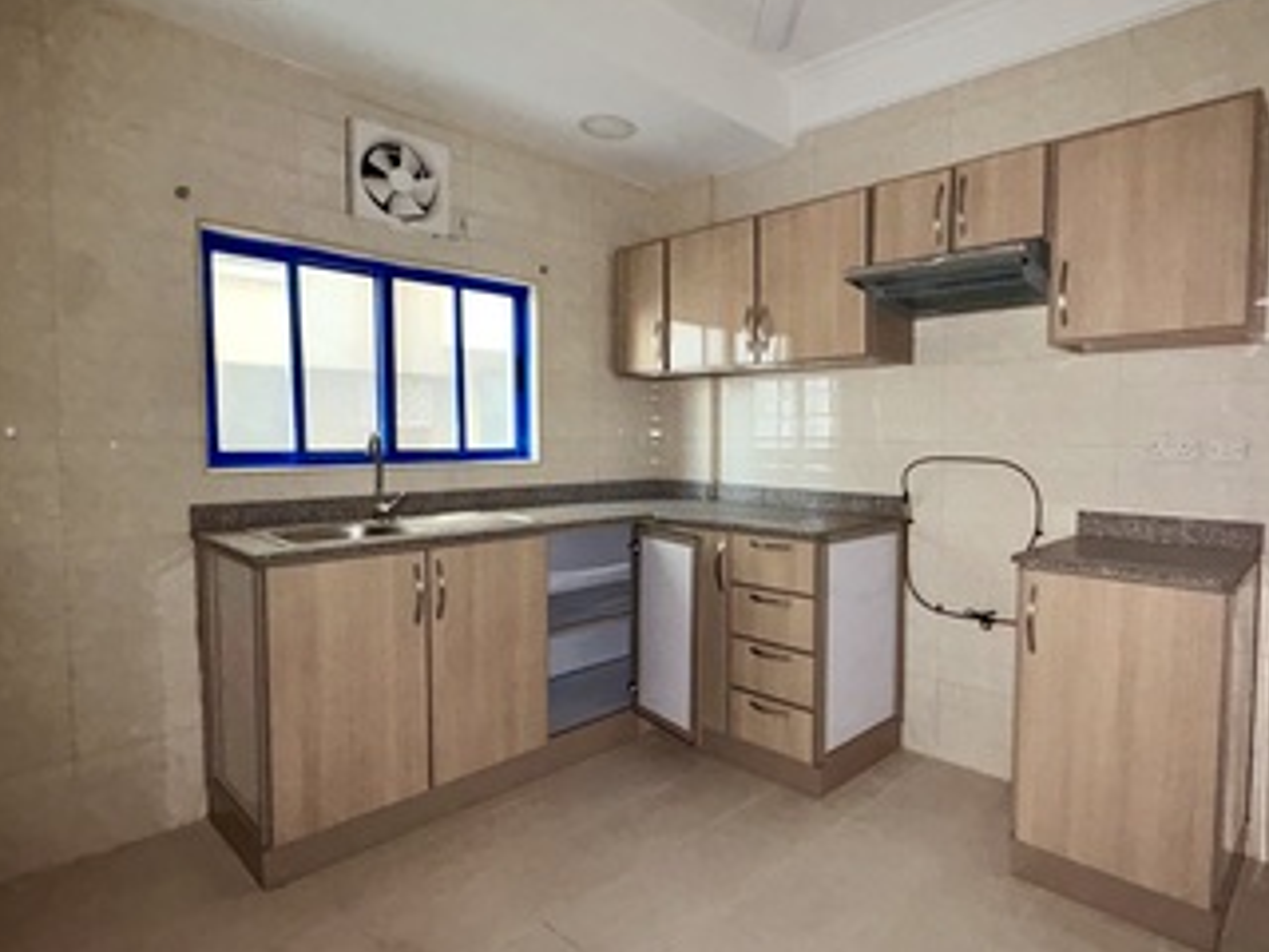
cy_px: 474
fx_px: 733
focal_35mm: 20
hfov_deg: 80.7
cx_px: 763
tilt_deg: -3.0
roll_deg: -0.1
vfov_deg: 66.0
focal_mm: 2.22
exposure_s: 1/40
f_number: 2.2
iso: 125
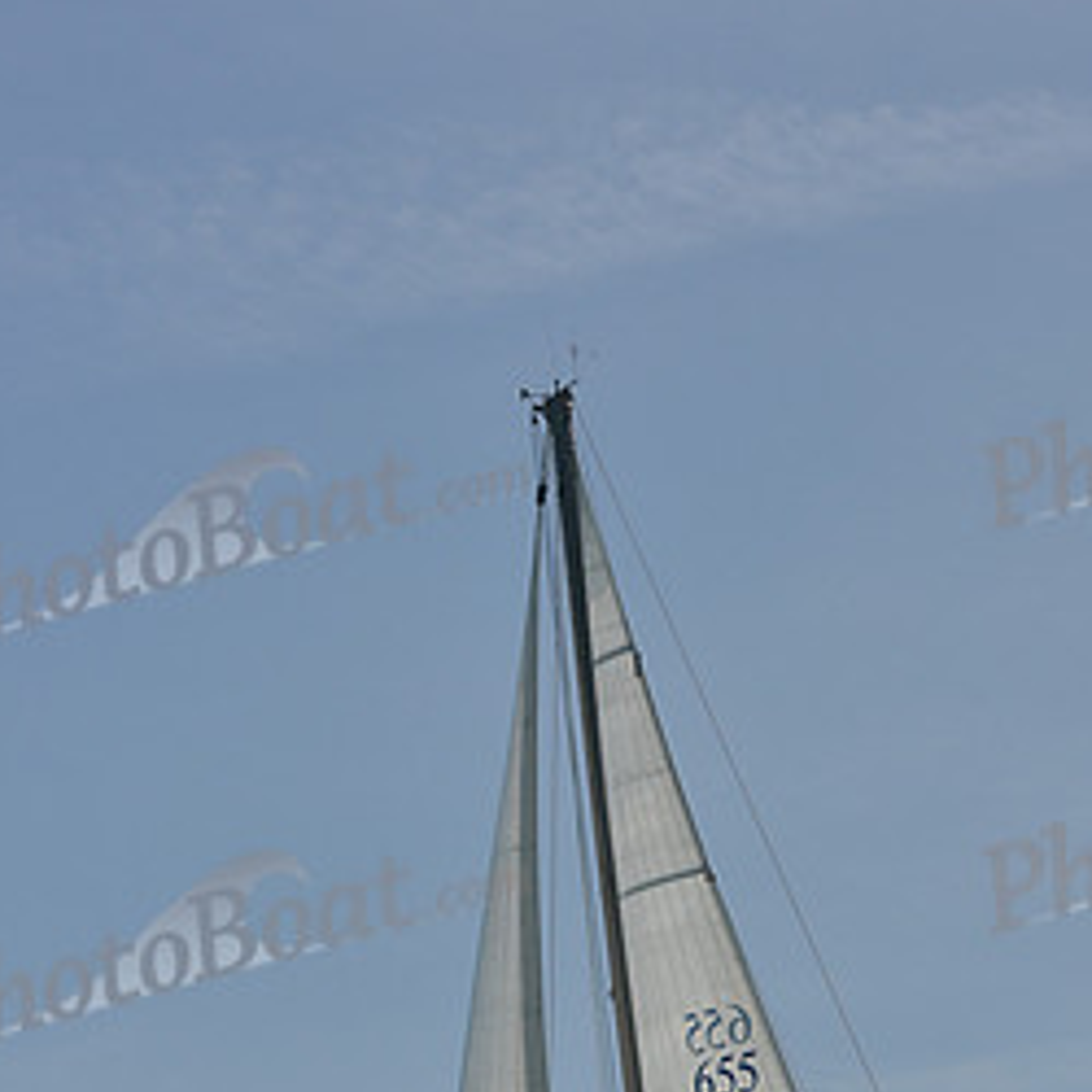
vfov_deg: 12.5
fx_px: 4925
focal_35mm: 138
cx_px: 758
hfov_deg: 12.6
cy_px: 1109
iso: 250
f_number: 6.3
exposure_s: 1/800
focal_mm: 70
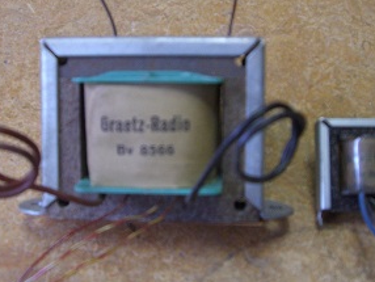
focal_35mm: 51
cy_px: 121
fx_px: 553
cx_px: 197
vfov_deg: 28.6
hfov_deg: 37.5
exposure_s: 1/100
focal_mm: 6.2
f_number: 2.7
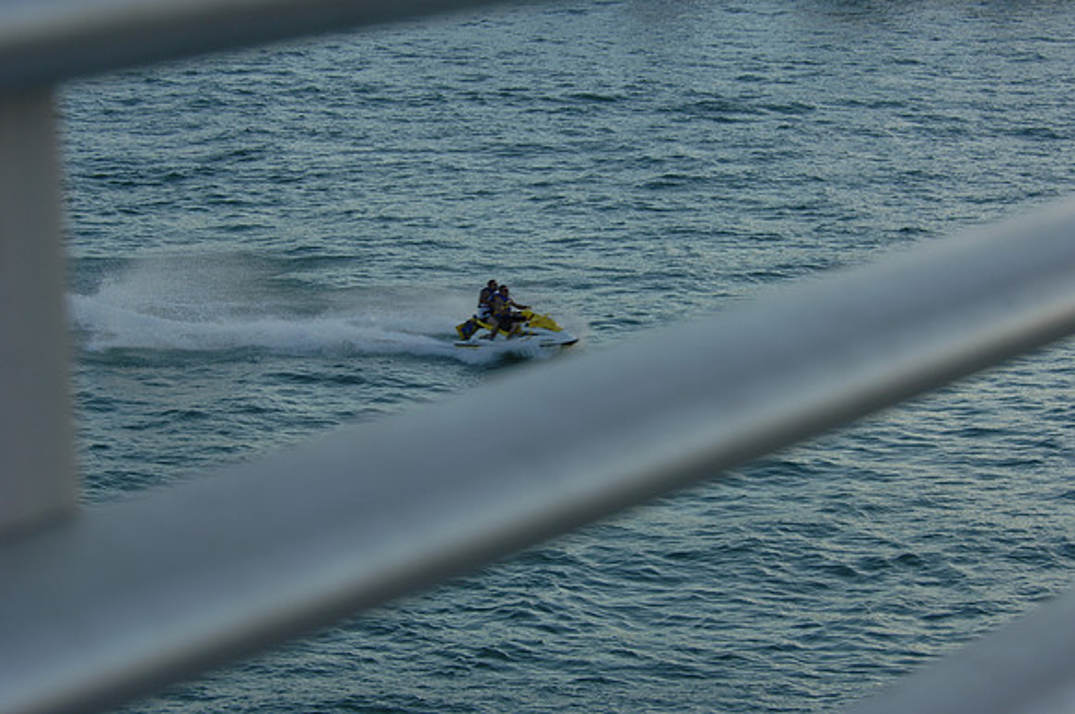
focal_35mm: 129
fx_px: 3847
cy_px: 357
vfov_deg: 10.6
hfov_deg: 15.9
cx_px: 538
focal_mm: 86
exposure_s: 1/200
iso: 160
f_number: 7.1
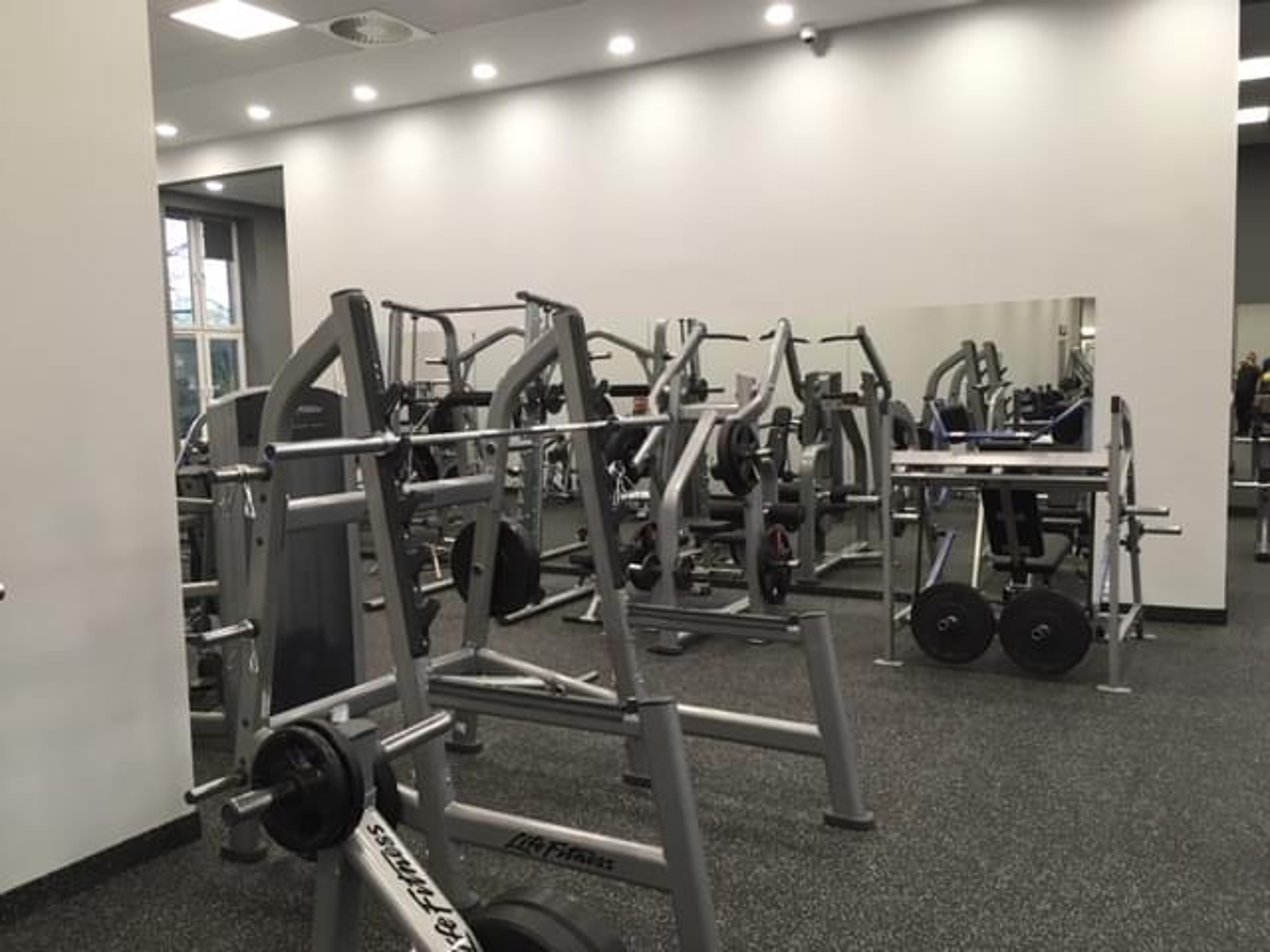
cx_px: 635
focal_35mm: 29
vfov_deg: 48.2
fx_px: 1064
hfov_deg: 61.7
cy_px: 476
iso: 50
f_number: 2.2
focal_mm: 4.15
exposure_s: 1/33
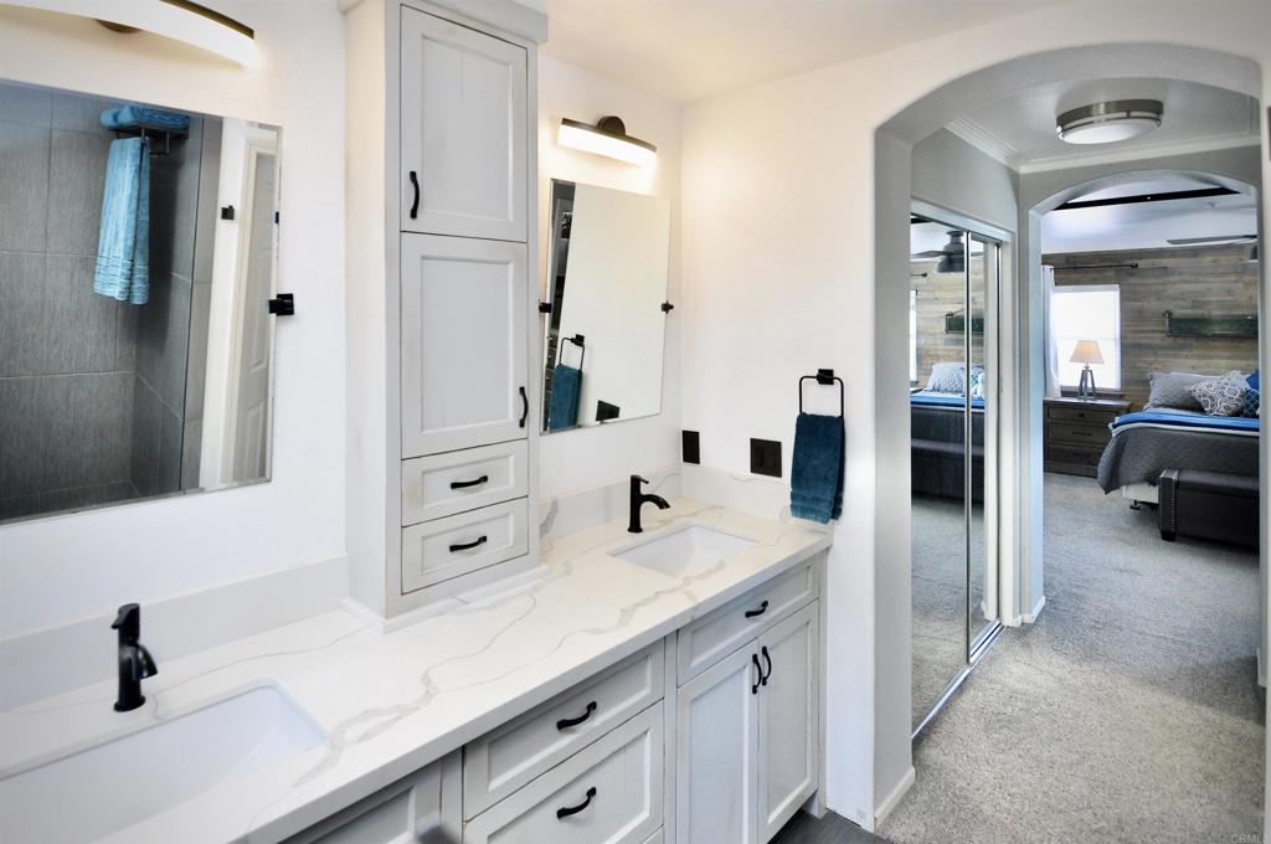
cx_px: 636
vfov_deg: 71.9
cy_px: 422
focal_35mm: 16
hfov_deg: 95.1
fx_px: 582
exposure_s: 1/80
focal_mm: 11
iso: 400
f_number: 4.5
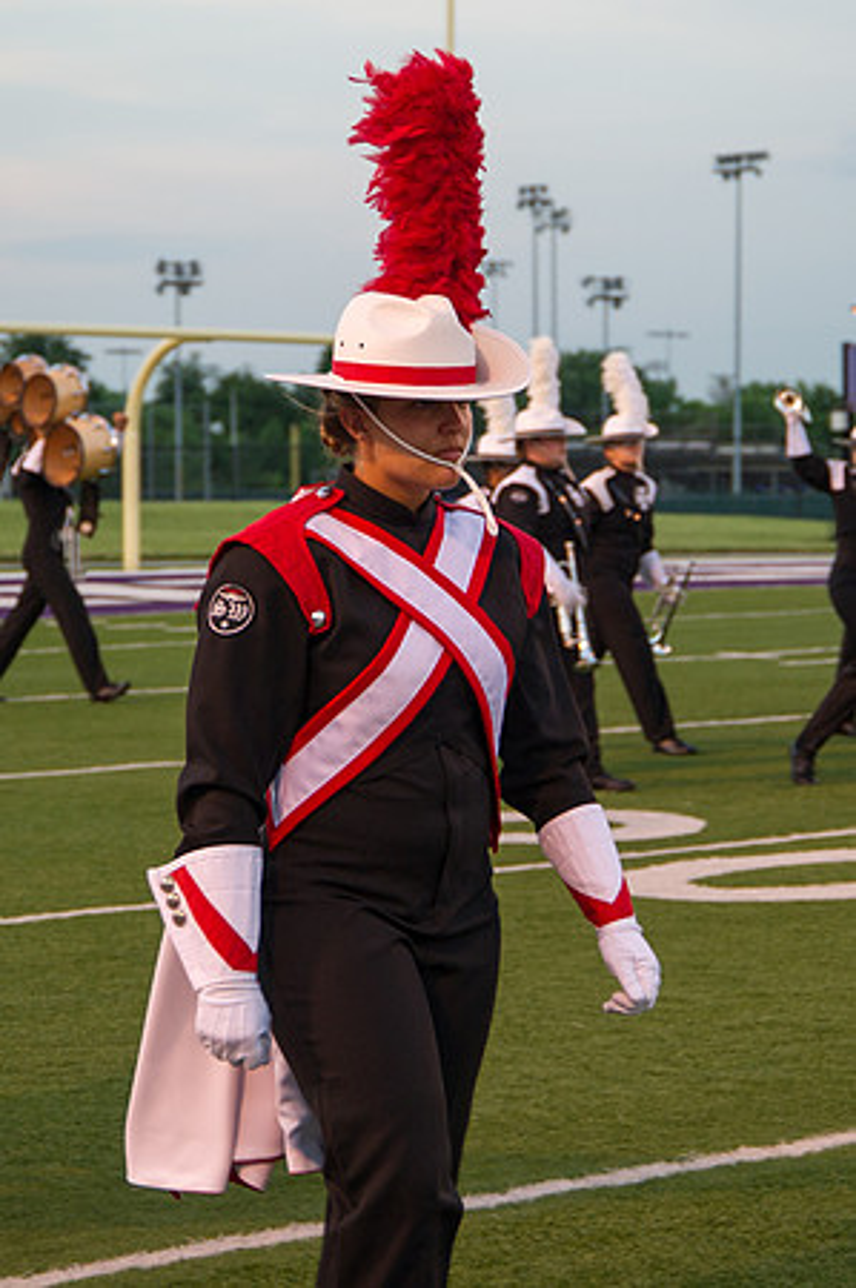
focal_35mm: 108
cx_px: 458
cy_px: 590
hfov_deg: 12.7
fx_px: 3849
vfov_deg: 19.0
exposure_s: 1/160
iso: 1100
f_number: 5.3
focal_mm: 66
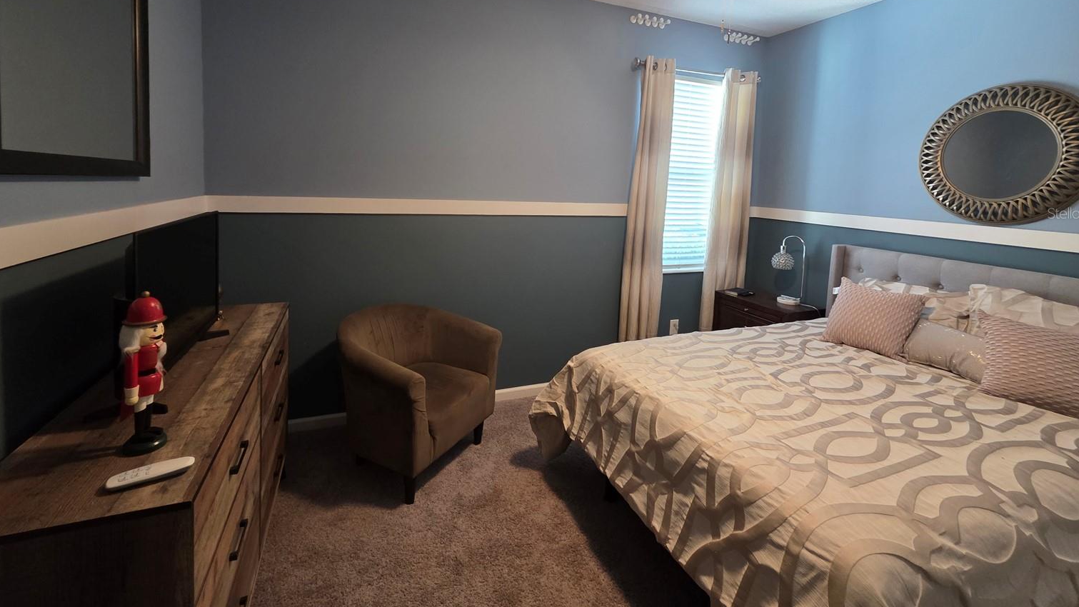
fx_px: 429
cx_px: 543
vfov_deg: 68.9
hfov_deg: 103.0
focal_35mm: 15
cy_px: 213
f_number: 1.9
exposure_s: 1/60
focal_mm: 2.2
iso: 400
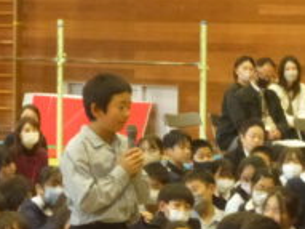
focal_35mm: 273
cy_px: 107
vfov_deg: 5.4
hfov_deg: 7.3
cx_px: 102
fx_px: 2404
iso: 1600
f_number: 6.9
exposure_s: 1/15
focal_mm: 21.5
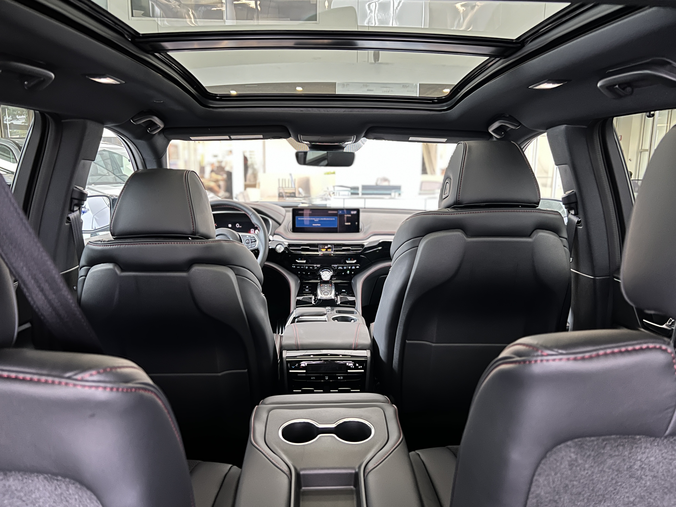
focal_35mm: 26
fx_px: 508
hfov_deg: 67.3
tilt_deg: -9.4
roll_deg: +1.1
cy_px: 254
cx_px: 338
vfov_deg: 53.1
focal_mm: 5.7
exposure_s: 1/60
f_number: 1.5
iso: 500
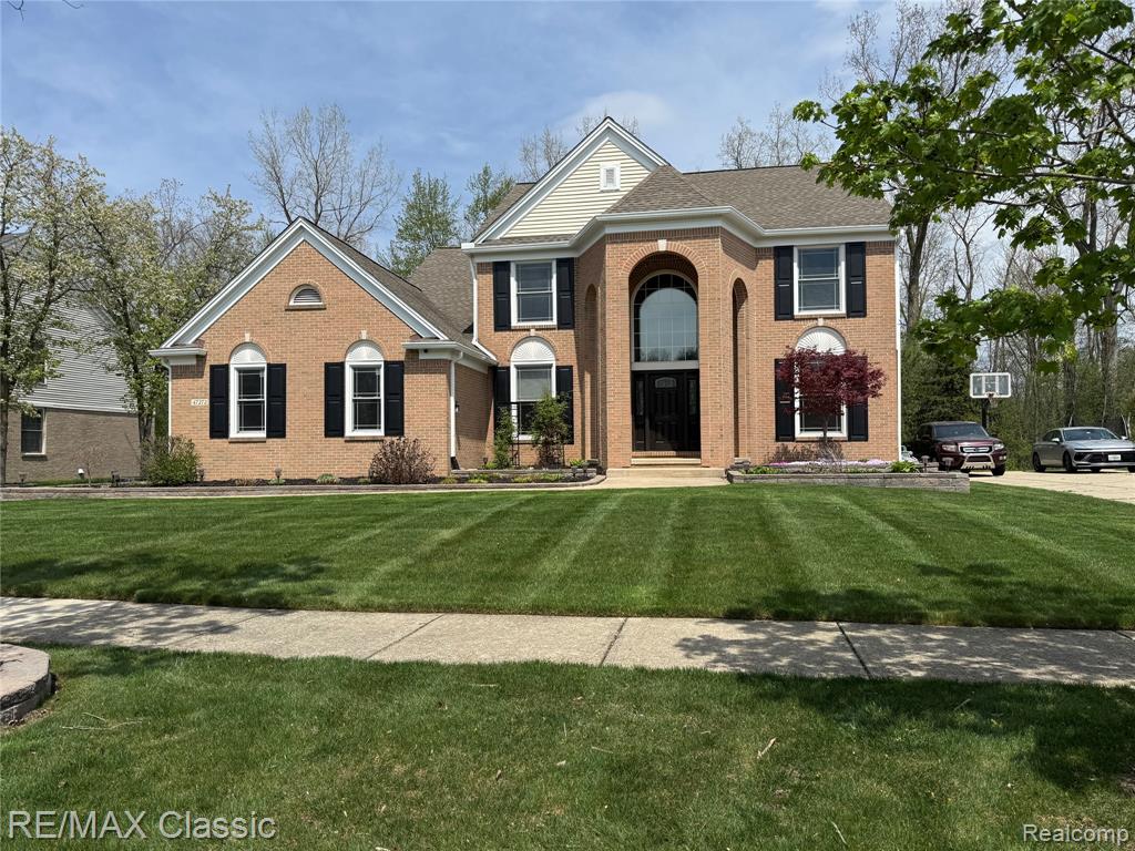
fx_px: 787
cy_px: 426
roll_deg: +0.7
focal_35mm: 24
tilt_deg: +2.7
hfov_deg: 71.6
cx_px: 568
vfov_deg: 56.8
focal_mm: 6.76
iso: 80
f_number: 1.78
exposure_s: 1/5714
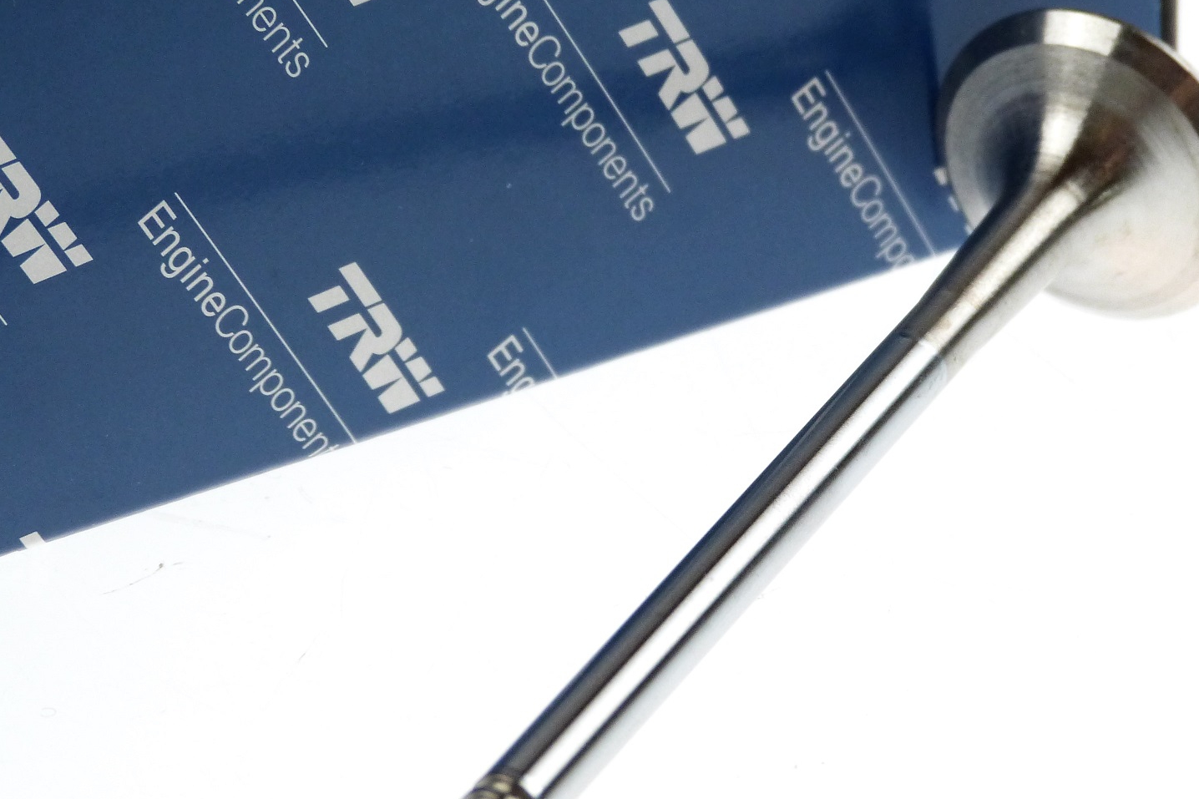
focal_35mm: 155
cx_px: 794
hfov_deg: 13.2
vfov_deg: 8.9
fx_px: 5161
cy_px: 456
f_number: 3.5
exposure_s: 1/250
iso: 250
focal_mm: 19.3
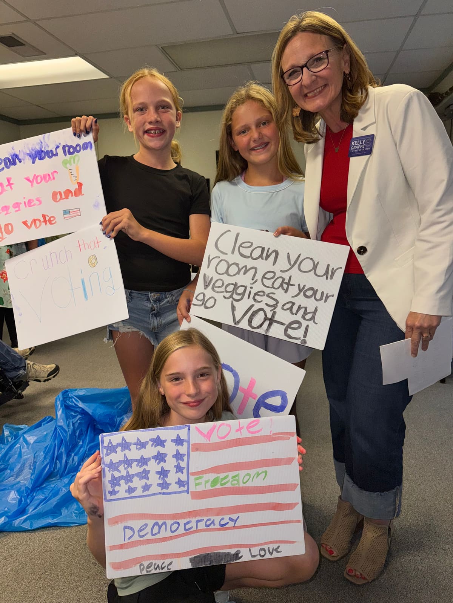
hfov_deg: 56.8
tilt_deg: -12.5
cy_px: 302
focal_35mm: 24
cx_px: 226
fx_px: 419
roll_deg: +1.8
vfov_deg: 71.6
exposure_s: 1/181
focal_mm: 6.76
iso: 50
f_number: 1.78
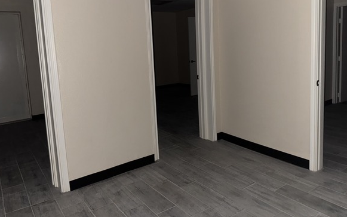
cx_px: 164
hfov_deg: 66.4
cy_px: 80
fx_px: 265
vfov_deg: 44.1
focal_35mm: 28
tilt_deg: -7.5
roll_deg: +2.5
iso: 125
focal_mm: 6.76
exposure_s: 1/4
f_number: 1.78
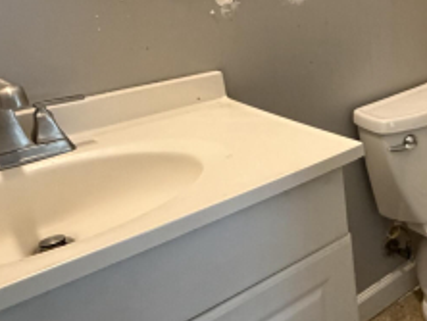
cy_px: 110
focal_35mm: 42
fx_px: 519
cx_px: 440
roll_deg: +2.3
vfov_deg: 34.1
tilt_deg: -18.0
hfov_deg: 38.9
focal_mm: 2.22
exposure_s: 1/60
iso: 800
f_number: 2.2
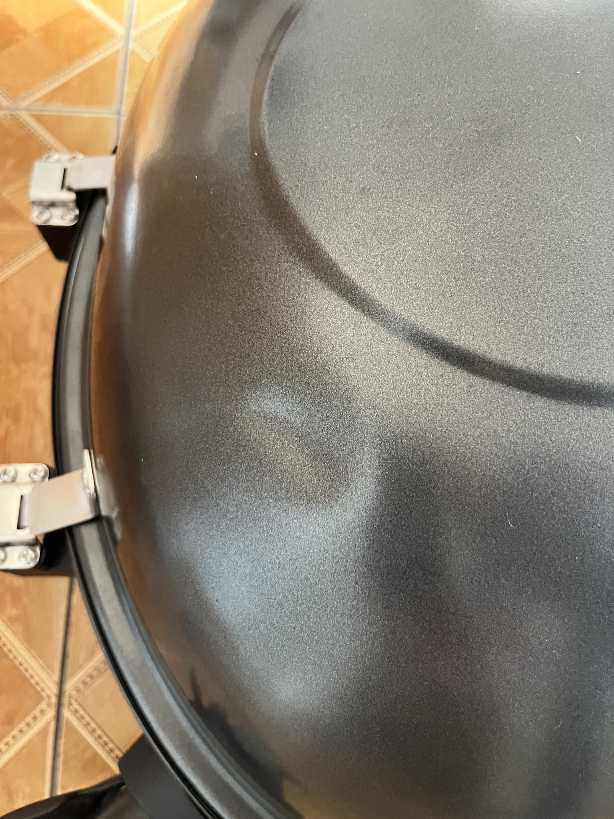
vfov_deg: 67.3
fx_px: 615
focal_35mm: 26
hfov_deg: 53.1
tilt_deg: -69.5
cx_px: 307
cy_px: 410
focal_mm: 5.1
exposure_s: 1/40
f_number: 1.6
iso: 640
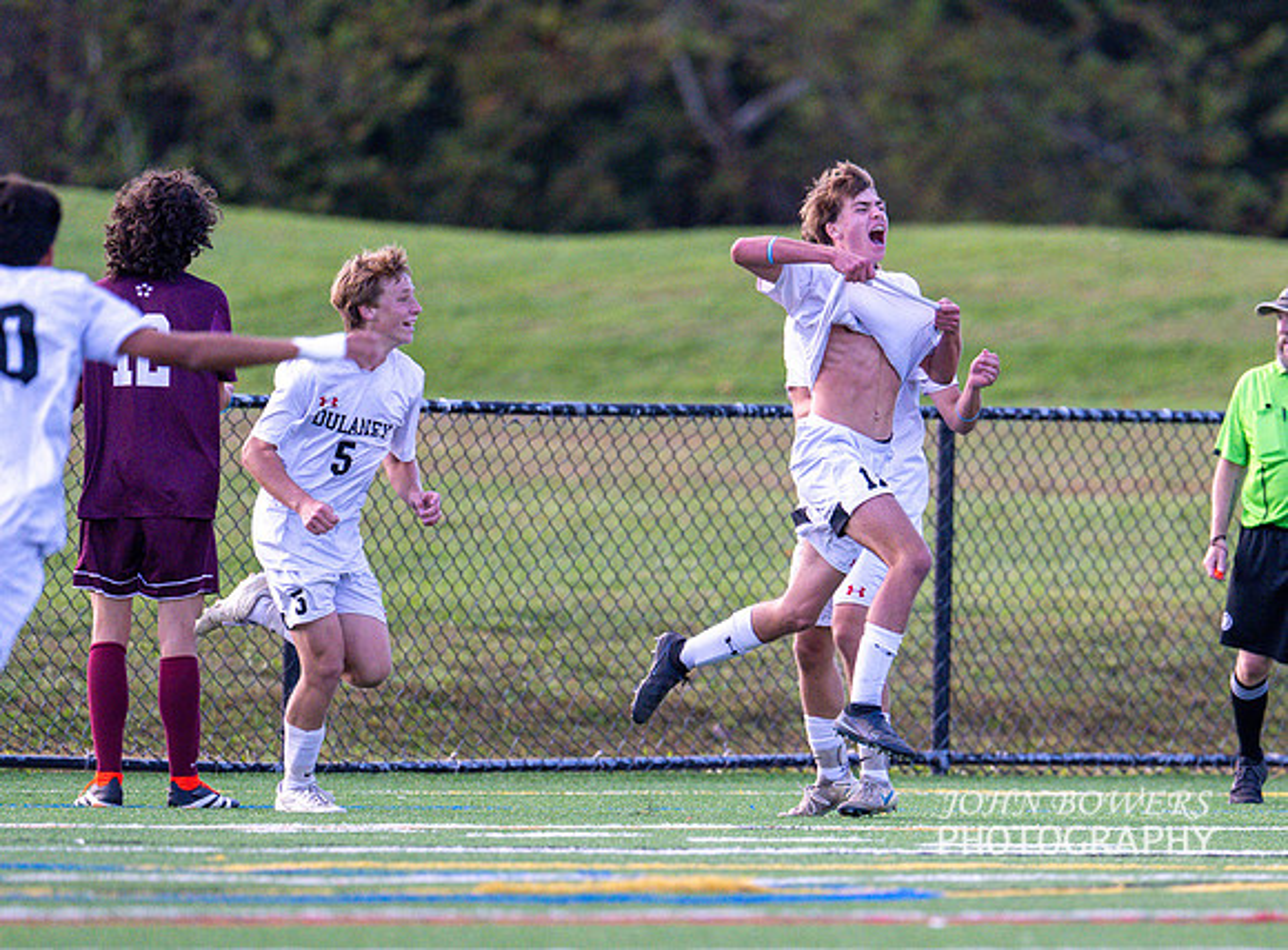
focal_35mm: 696
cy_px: 611
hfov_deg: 2.9
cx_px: 920
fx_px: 25730
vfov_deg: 2.1
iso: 2200
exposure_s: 1/2500
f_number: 4.5
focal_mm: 400
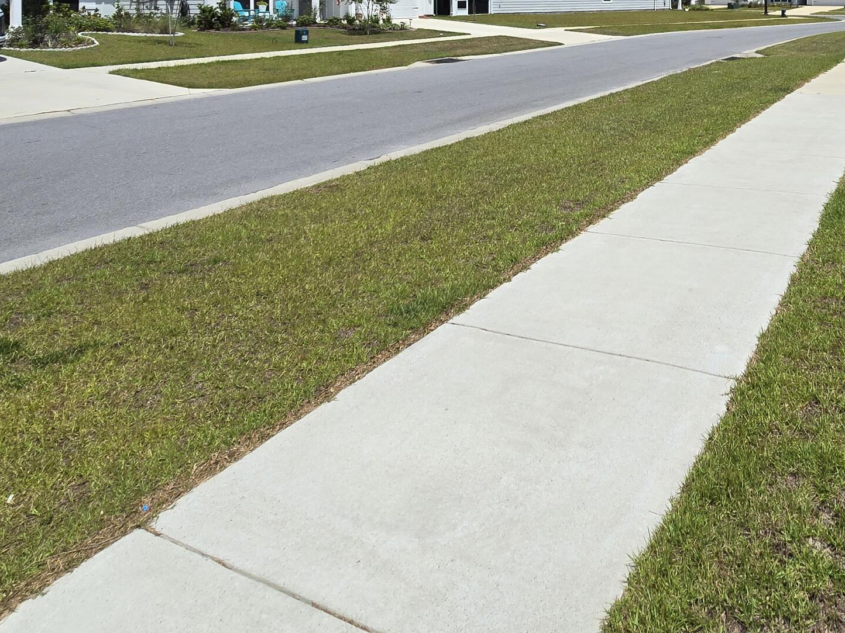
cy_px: -4
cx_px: 626
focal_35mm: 27
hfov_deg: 61.9
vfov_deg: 43.7
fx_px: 659
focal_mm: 2.2
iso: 50
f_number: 2.2
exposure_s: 1/4256
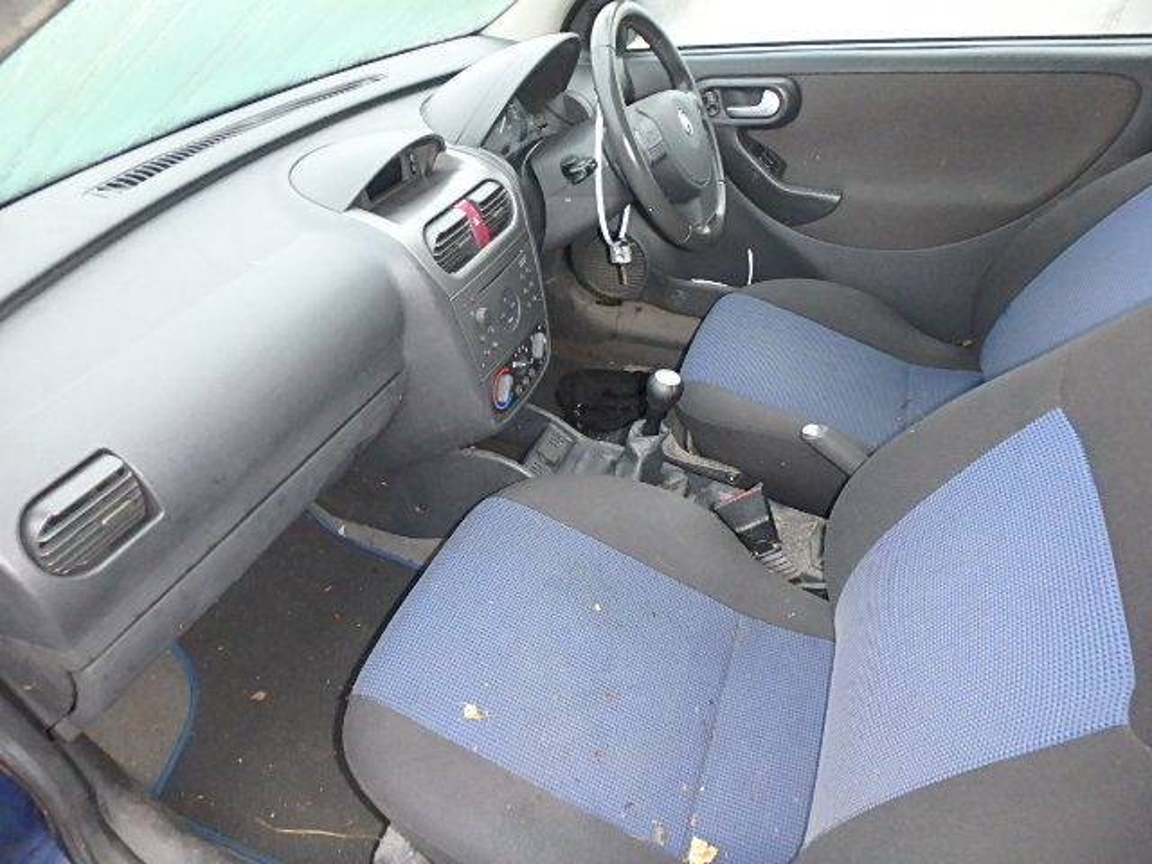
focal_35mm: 21
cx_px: 576
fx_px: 699
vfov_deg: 63.4
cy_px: 432
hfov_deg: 79.0
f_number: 3.5
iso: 800
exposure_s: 1/20
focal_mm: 3.7
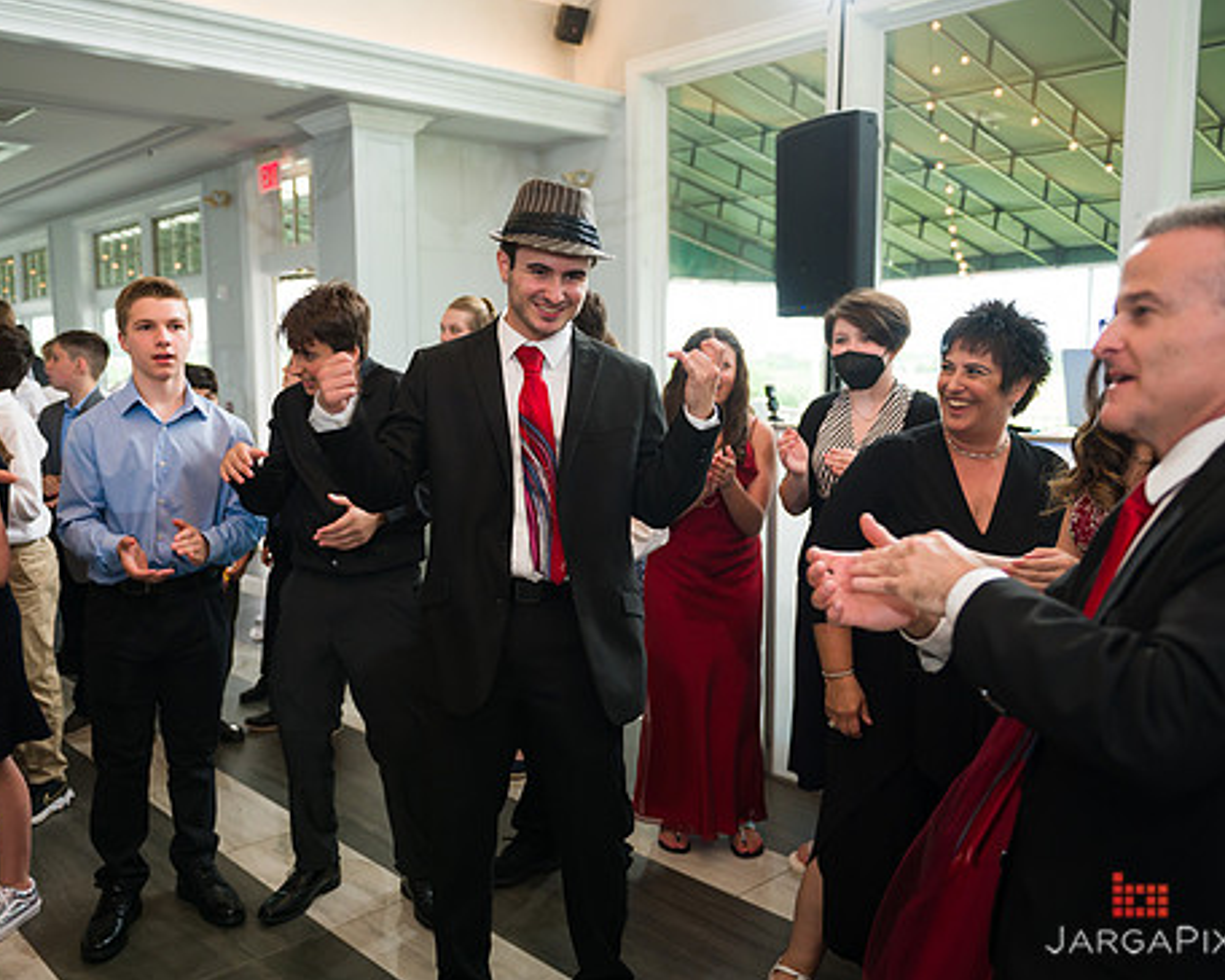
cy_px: 494
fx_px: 1124
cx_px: 524
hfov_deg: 56.9
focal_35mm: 31
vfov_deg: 47.1
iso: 400
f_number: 3.2
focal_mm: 26
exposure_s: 1/200
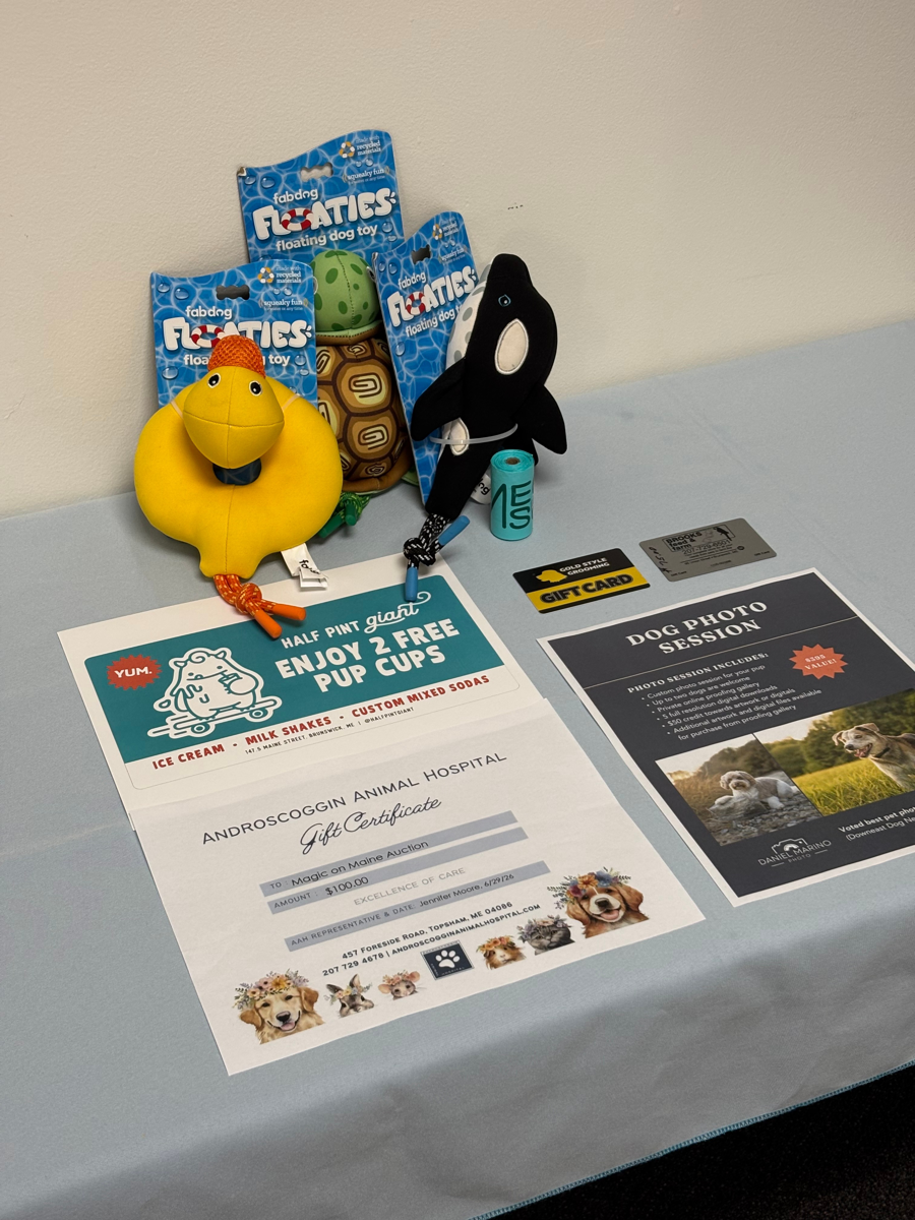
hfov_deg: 28.0
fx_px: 1833
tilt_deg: -36.4
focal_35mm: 52
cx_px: 458
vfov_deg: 36.8
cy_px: 610
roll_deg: +0.2
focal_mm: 5.96
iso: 80
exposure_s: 1/60
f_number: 1.6
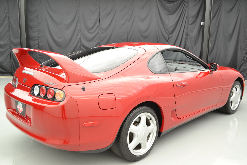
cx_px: 124
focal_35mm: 33
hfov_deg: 57.2
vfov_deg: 40.0
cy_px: 82
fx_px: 226
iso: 400
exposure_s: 1/25
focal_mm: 22
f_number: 4
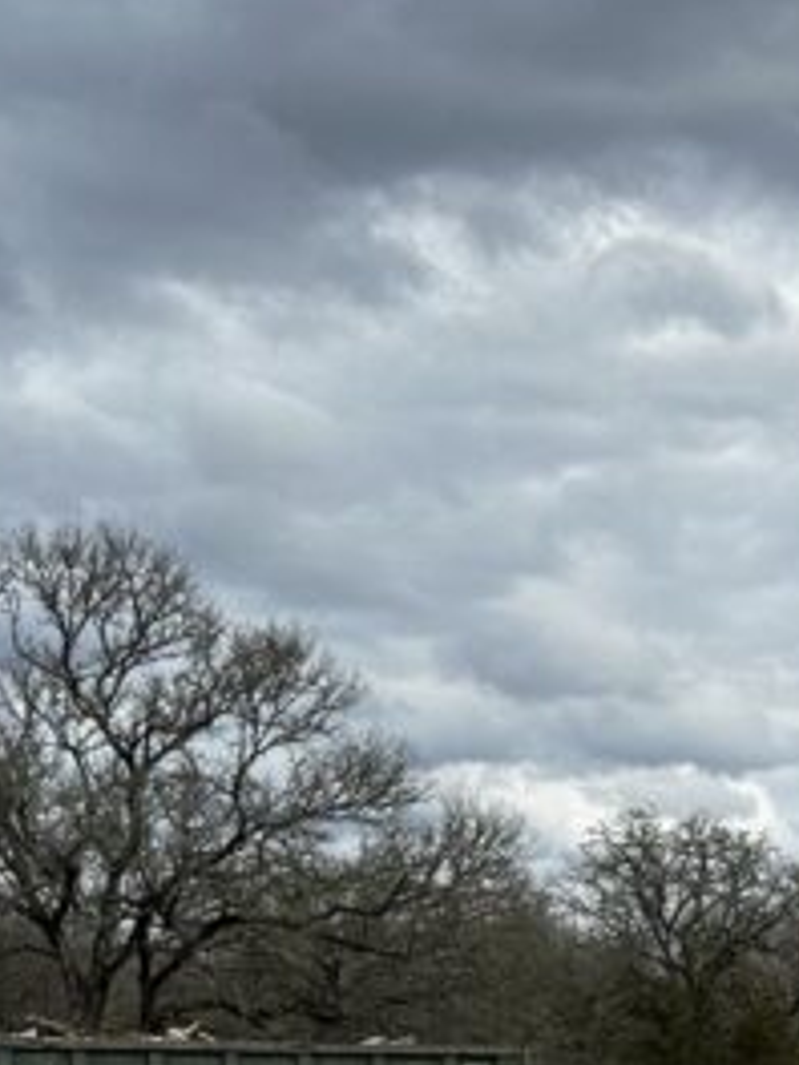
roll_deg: +1.0
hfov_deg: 15.8
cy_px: 1626
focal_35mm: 93
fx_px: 2862
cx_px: 666
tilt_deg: -10.3
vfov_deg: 18.5
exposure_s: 1/2809
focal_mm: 6.86
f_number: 1.78
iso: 80
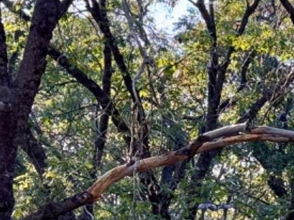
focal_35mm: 176
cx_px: 454
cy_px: 303
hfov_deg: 10.8
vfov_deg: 8.3
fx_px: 1495
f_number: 1.78
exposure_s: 1/216
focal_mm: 6.76
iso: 50
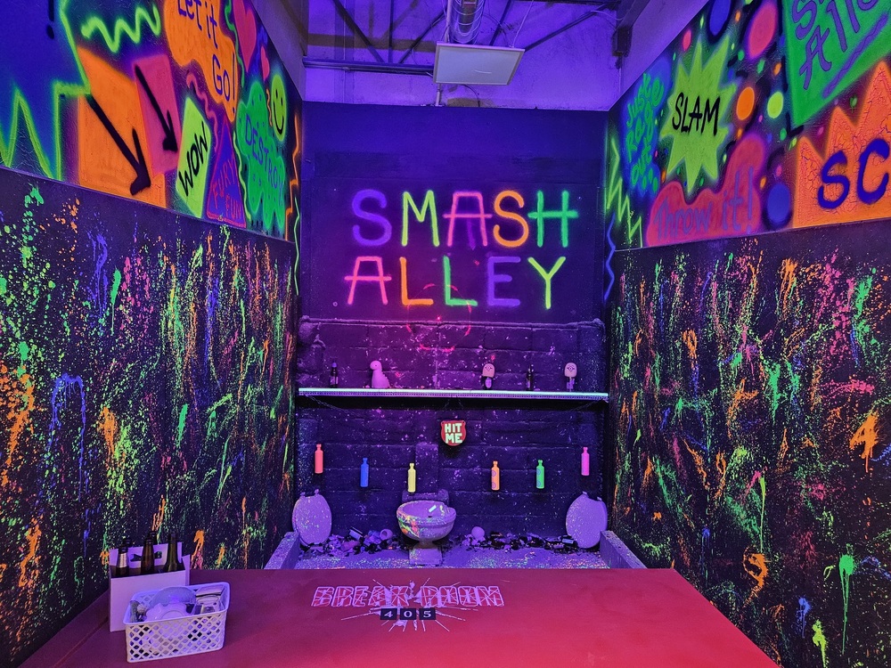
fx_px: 592
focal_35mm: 23
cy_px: 334
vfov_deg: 58.9
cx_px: 446
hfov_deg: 73.9
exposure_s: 1/24
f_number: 1.8
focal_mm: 5.4
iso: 800
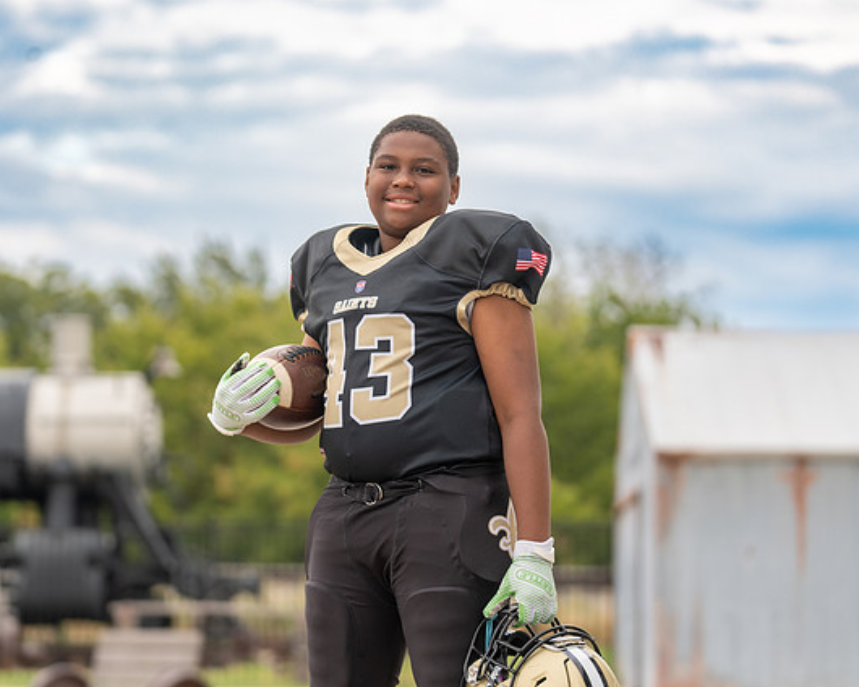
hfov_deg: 16.2
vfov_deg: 13.0
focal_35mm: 119
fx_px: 3025
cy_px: 335
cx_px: 370
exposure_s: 1/320
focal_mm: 99
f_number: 2.8
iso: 160
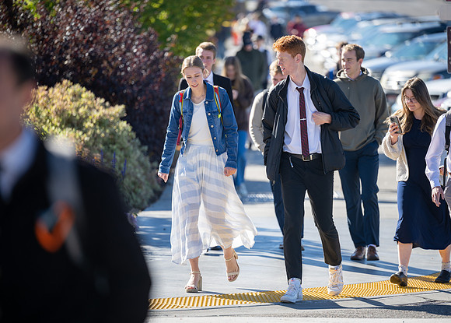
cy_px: 173
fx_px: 2881
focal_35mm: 225
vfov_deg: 6.4
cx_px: 259
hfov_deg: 8.9
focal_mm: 200
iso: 100
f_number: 2.8
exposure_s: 1/800
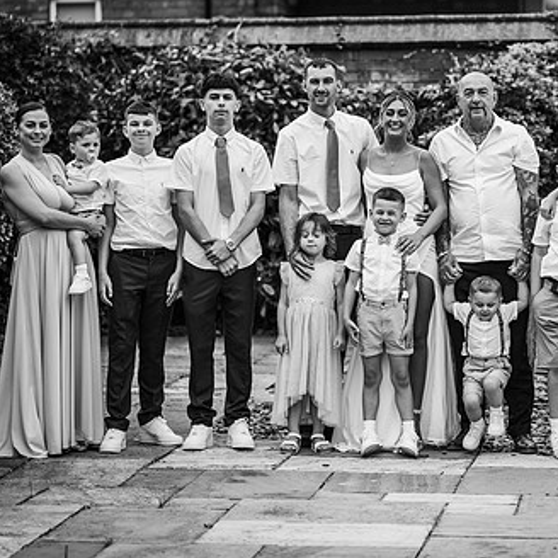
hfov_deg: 12.2
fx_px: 2590
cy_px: 199
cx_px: 490
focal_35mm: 142
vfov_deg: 12.3
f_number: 2.2
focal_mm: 85
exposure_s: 1/1250
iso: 100
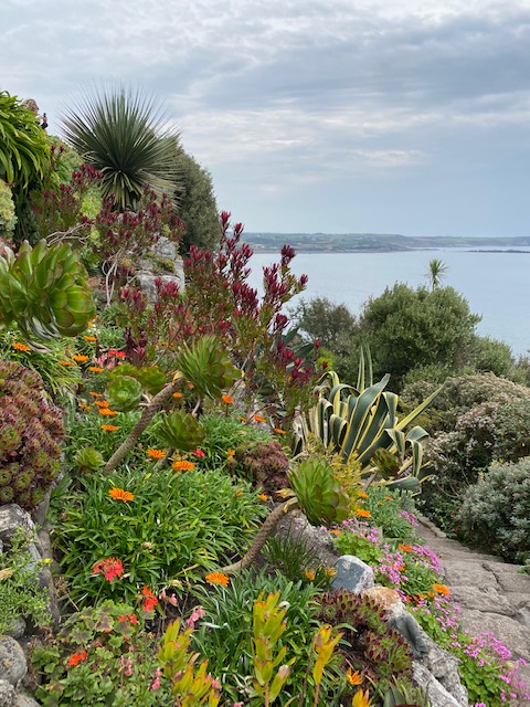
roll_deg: +0.3
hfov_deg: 53.1
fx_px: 531
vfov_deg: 67.3
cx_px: 265
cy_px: 354
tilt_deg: -11.2
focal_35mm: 26
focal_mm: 4.25
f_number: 1.8
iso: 32
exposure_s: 1/1486
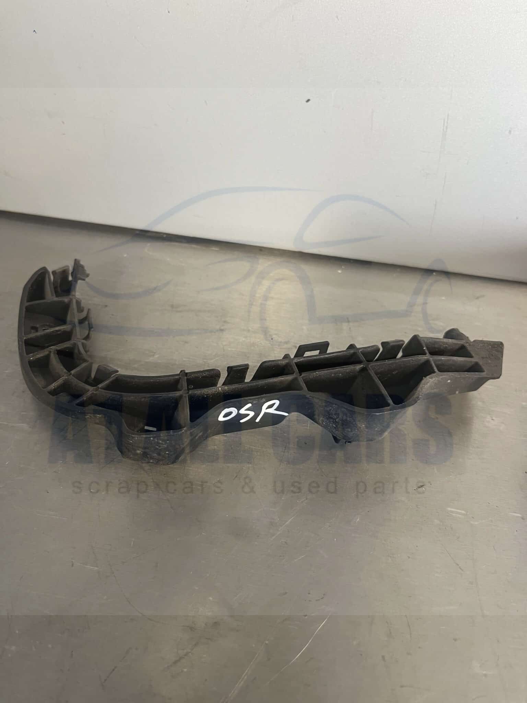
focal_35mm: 26
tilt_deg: -41.5
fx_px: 528
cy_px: 352
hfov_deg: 53.1
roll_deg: -2.5
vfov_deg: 67.3
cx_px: 264
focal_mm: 5.1
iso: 160
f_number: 1.6
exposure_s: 1/60
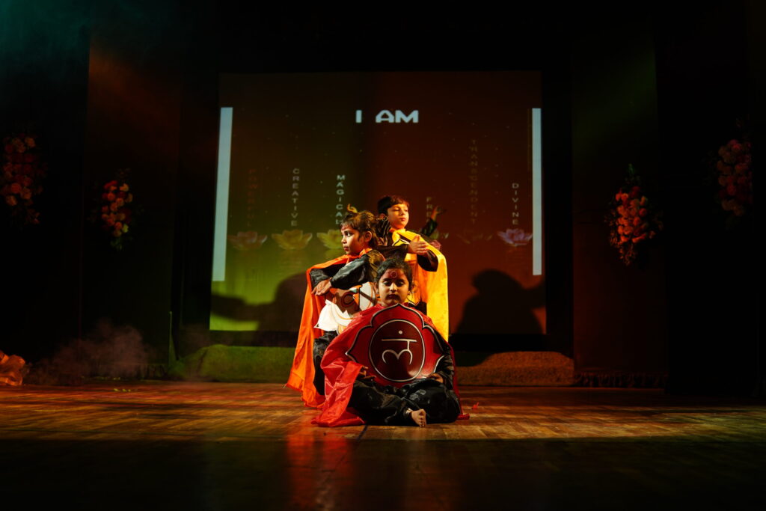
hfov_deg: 54.4
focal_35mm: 35
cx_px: 383
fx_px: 745
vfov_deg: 37.9
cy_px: 256
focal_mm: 35
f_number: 2.8
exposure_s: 1/160
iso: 640
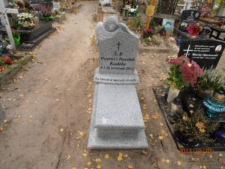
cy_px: 84
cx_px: 112
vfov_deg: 56.8
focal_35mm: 24
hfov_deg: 71.6
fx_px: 156
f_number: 3
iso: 80
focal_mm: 4.2
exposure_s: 1/40
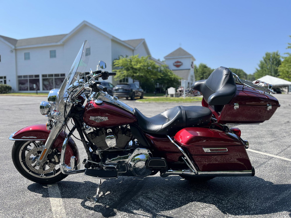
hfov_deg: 67.3
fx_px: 219
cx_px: 146
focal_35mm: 26
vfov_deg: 53.1
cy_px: 109
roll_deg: +0.8
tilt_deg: -3.4
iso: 50
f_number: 1.6
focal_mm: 5.1
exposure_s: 1/2101
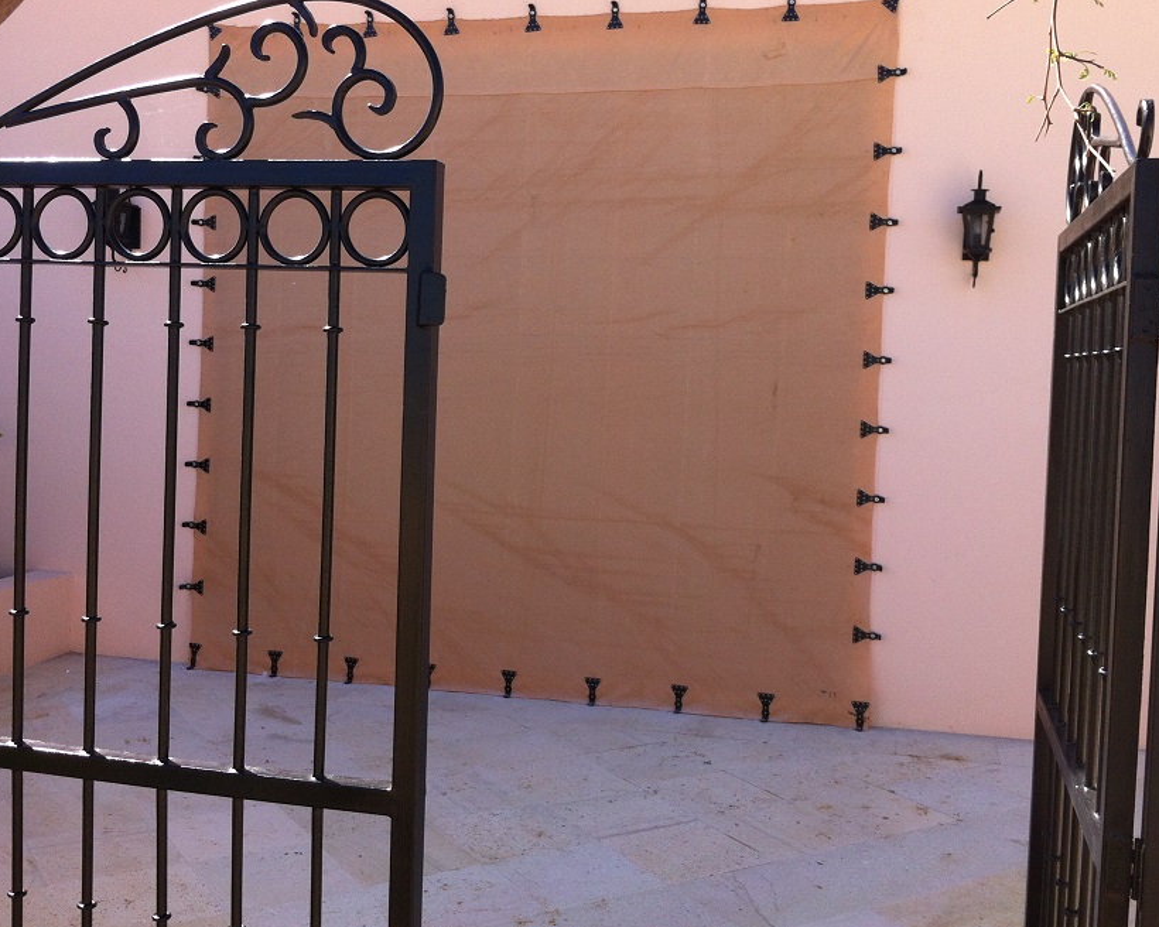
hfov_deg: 44.8
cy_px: 417
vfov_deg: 36.5
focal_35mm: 41
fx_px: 1406
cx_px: 596
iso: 80
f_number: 2.8
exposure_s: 1/670
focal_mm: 3.85
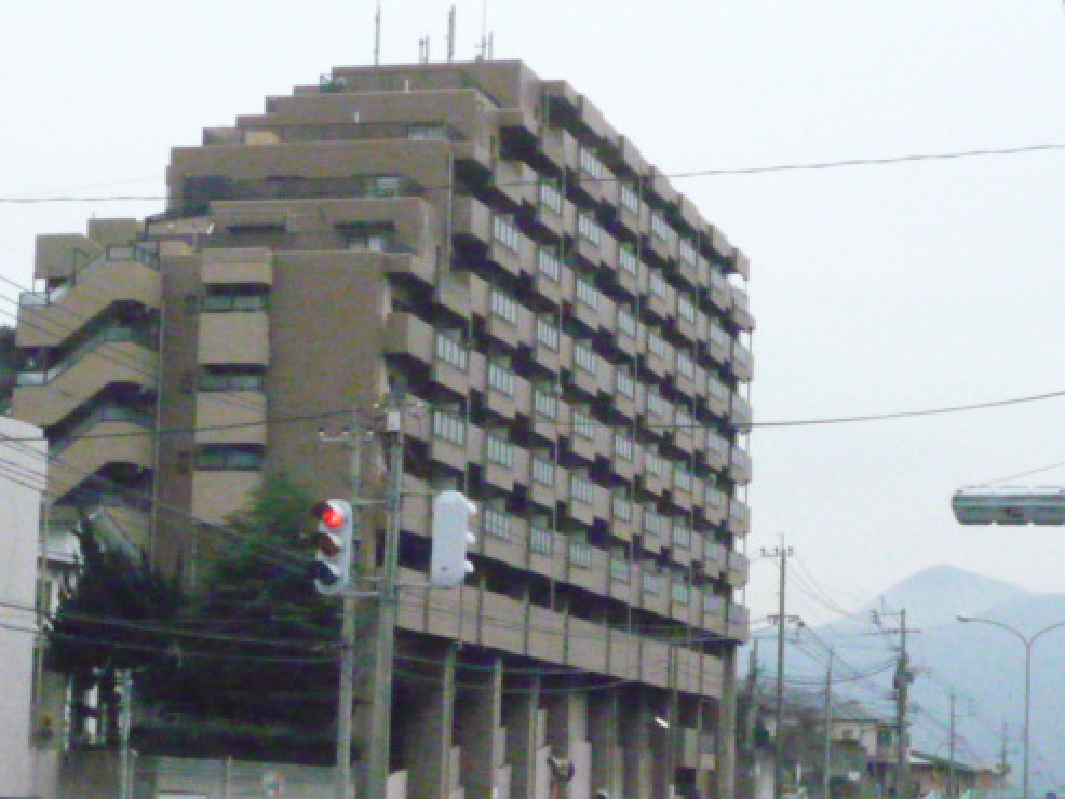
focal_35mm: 96
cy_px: 477
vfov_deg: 15.4
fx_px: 2954
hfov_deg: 20.4
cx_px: 540
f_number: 5
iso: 1600
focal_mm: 7.3
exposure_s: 1/800
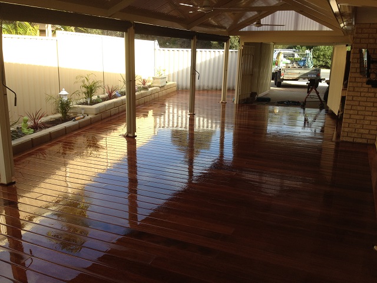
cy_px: 142
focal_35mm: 35
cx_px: 188
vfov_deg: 40.7
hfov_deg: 52.6
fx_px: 381
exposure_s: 1/341
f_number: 2.4
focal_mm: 4.28
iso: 50
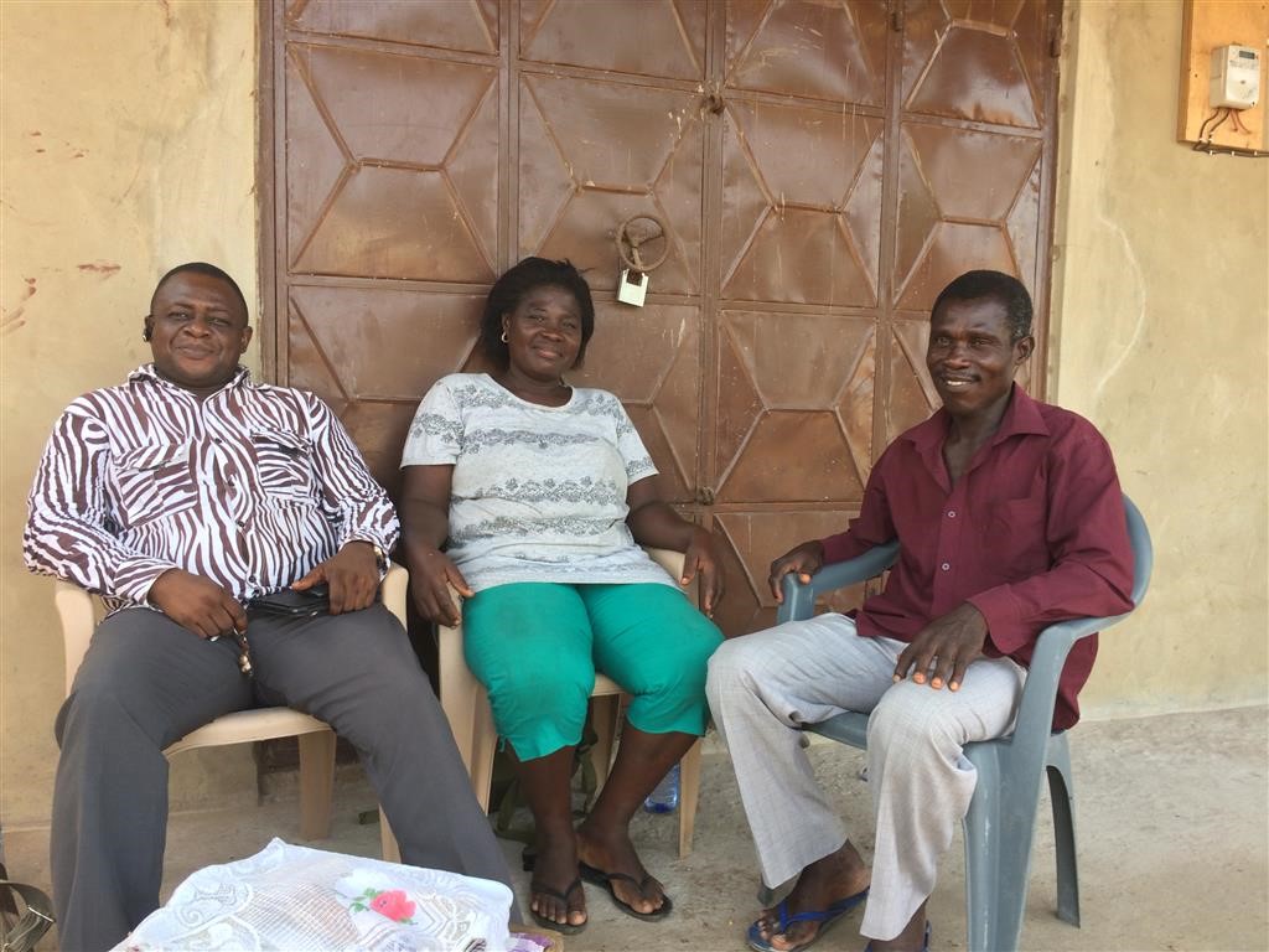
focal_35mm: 29
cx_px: 634
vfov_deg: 48.2
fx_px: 1063
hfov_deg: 61.7
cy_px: 476
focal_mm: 4.15
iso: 32
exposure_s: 1/120
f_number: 2.2
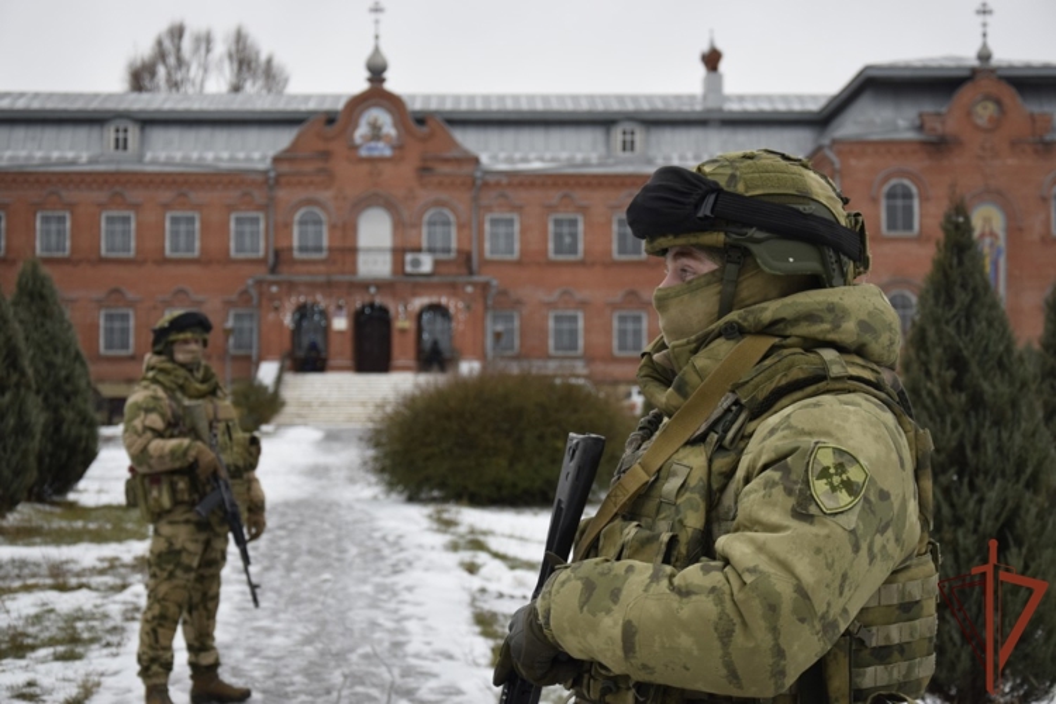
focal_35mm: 75
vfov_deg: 18.2
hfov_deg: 27.0
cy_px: 352
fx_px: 2200
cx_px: 528
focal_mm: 50
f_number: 5
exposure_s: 1/60
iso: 400
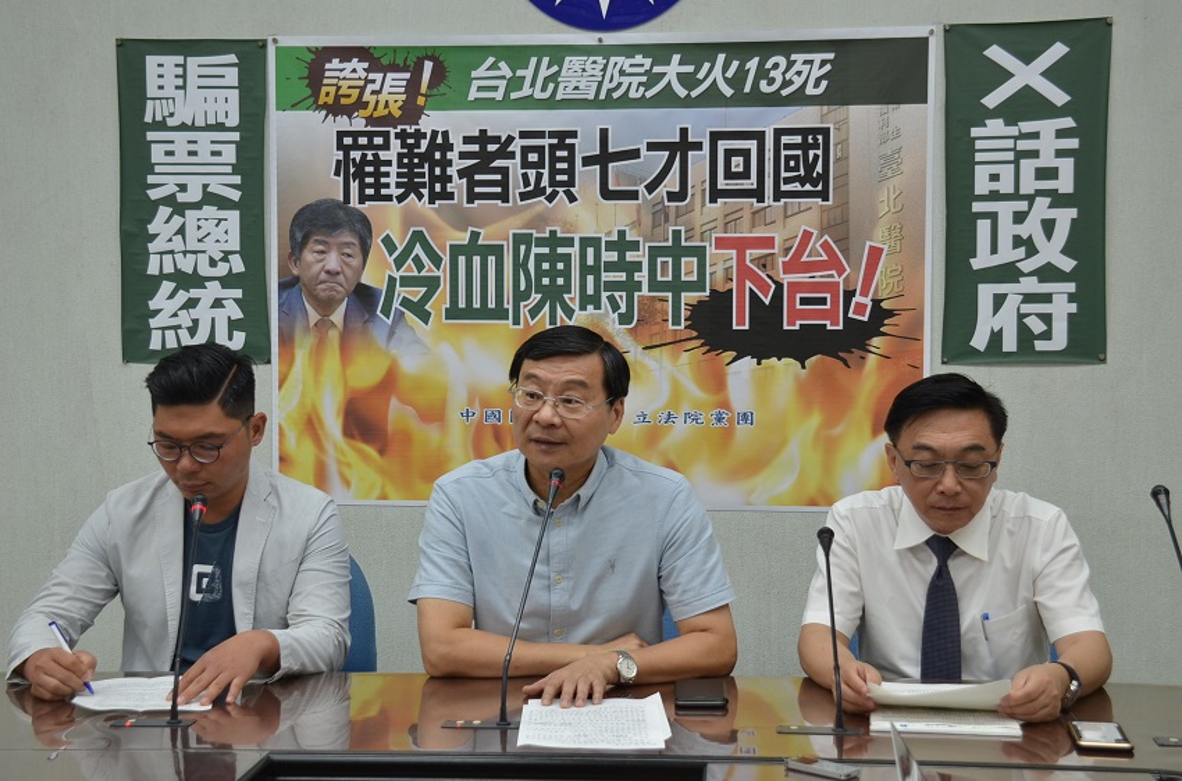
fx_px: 1867
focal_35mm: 57
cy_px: 390
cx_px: 591
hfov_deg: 35.1
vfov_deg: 23.6
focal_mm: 38
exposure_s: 1/60
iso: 400
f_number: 4.8
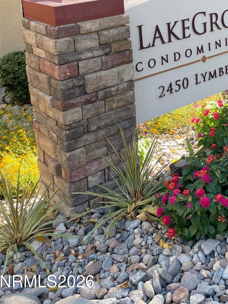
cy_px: 11
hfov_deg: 27.4
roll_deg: +2.2
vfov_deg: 34.6
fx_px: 448
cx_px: 209
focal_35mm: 51
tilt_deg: -8.0
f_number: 1.6
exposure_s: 1/179
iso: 32
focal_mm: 4.2
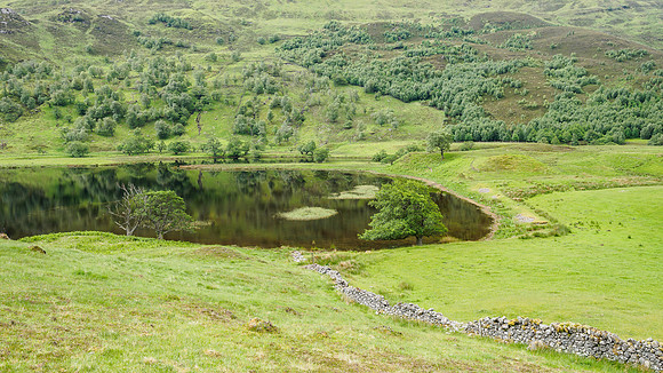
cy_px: 179
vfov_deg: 38.3
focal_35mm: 31
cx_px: 332
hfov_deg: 63.5
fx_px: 536
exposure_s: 1/50
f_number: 7.1
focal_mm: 14
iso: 200
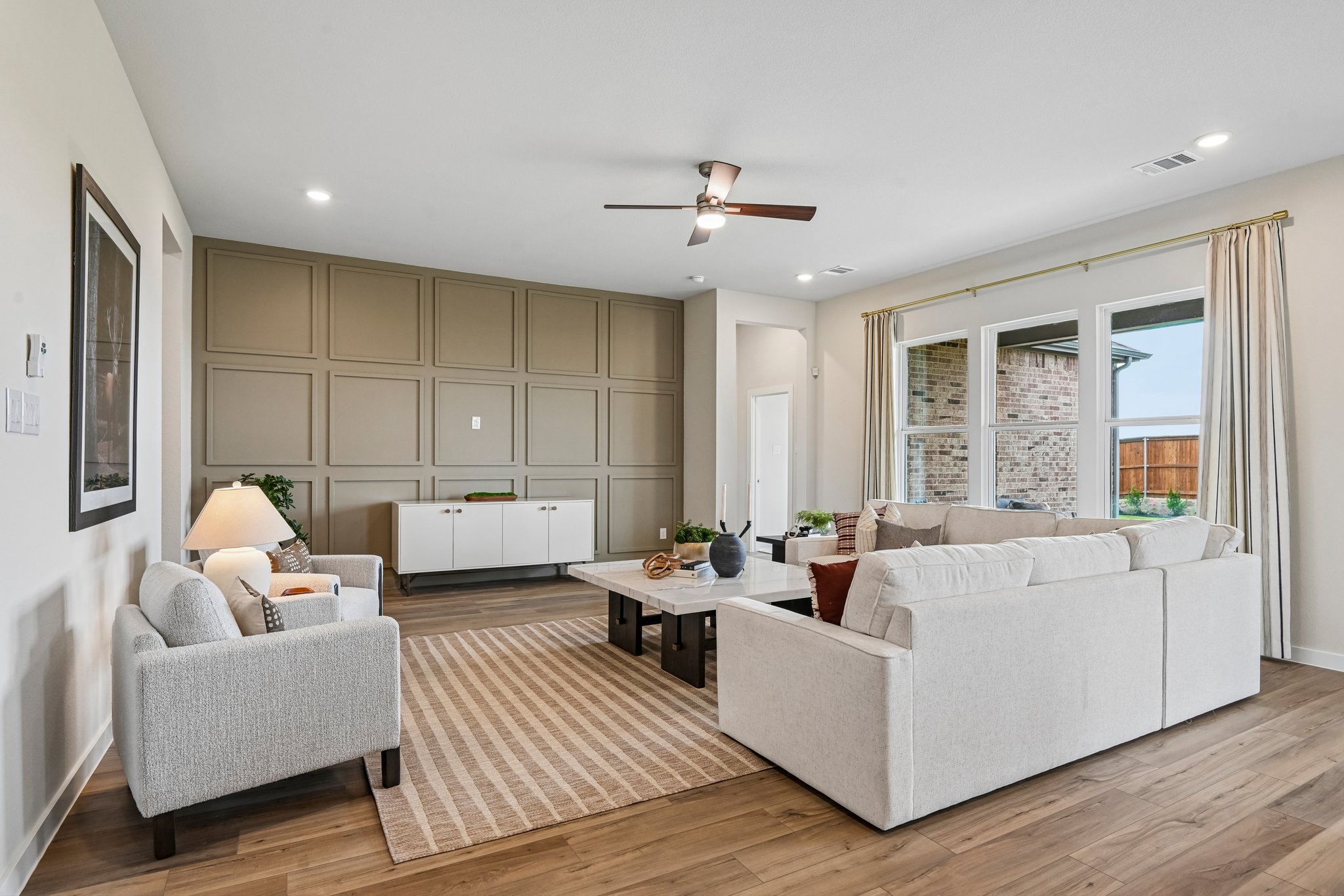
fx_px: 709
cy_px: 448
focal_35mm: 19
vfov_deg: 64.5
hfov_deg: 86.9
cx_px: 672
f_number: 8
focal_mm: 19
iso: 400
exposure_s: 1/30
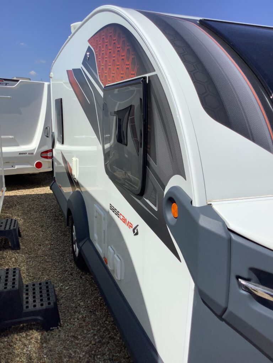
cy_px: 182
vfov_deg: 58.4
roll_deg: -1.3
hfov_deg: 45.4
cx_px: 136
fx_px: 326
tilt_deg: -9.3
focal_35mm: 31
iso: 25
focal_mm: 3.3
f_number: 2.4
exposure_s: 1/2551
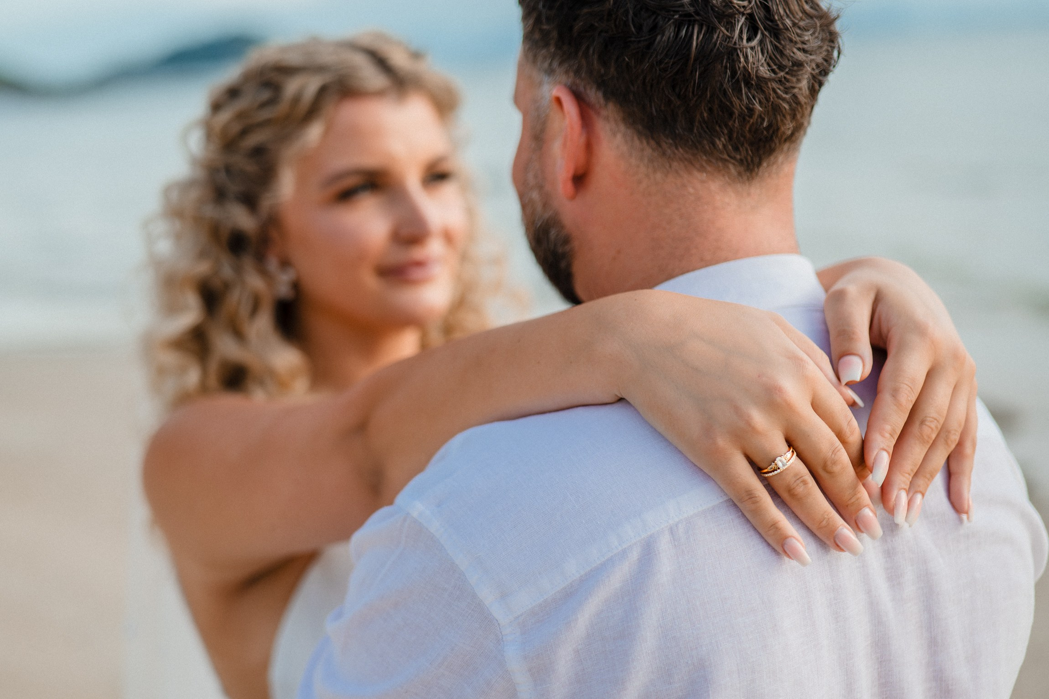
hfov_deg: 35.1
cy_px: 340
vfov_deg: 23.8
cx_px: 453
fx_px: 1656
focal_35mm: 57
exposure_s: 1/400
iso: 160
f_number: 2
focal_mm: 50
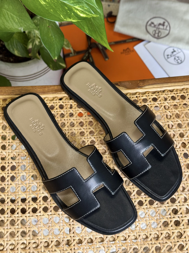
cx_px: 94
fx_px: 349
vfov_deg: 39.7
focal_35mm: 48
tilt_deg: -70.5
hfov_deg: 30.3
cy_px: 126
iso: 100
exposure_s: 1/101
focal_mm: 6.76
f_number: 1.78
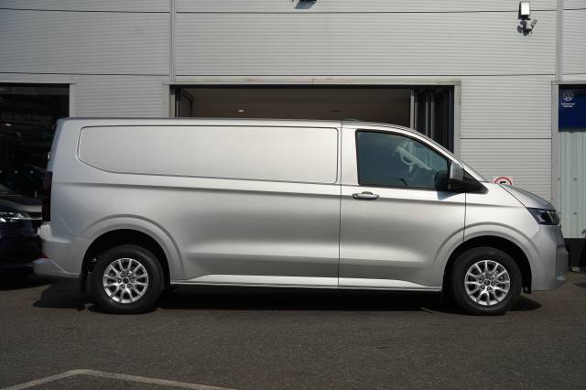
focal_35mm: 44
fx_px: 714
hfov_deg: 44.6
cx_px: 293
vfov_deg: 30.5
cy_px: 195
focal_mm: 43.9
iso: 100
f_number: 4.5
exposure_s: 1/1000
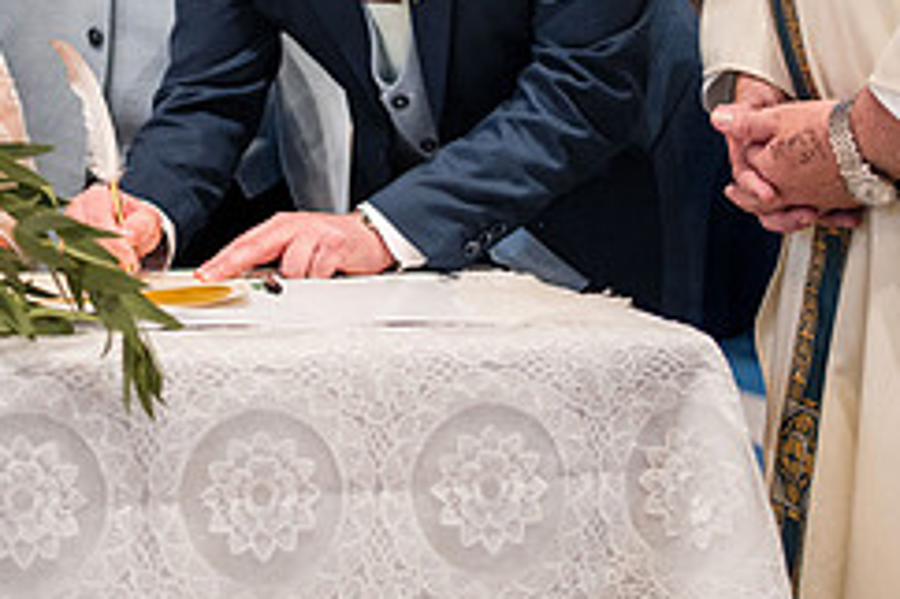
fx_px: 2099
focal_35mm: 84
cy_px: -69
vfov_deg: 15.8
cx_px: 234
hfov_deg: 24.0
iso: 2500
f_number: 2.2
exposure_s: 1/250
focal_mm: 35
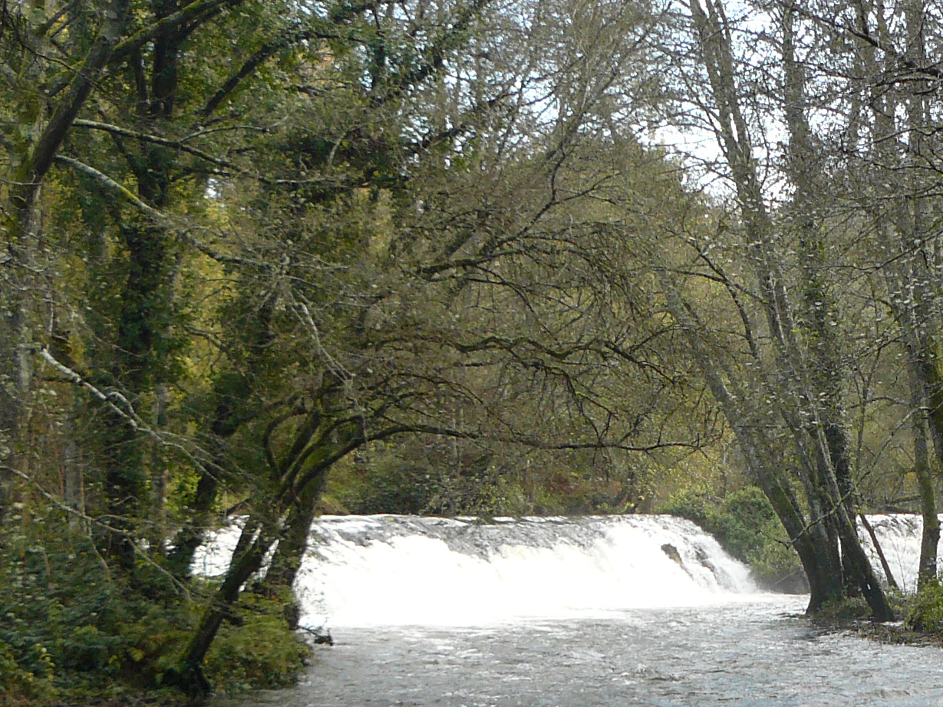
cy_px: 684
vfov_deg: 16.1
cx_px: 818
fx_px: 2452
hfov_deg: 21.4
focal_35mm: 90
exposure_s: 1/100
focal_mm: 6
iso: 100
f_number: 3.2
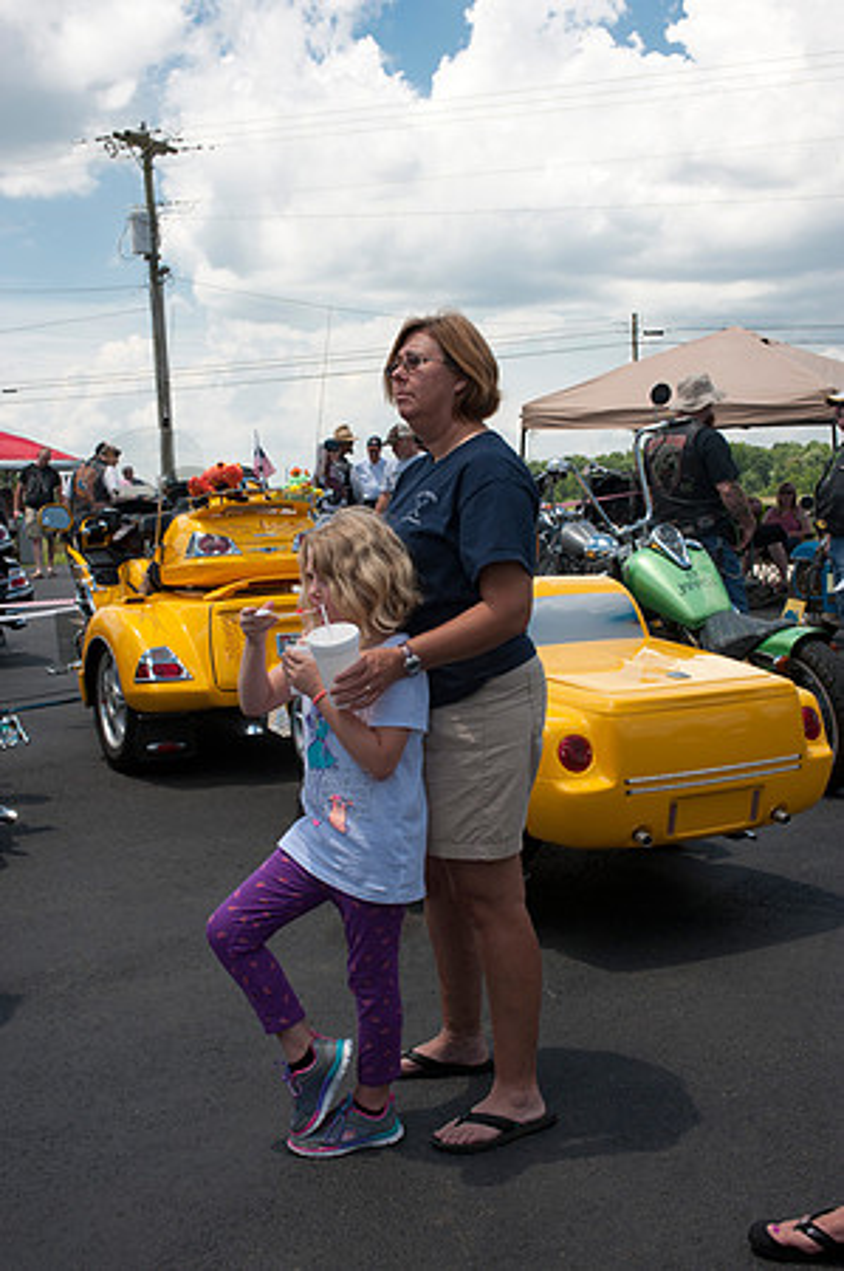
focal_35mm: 44
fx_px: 1551
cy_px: 636
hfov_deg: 30.4
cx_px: 422
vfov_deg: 44.5
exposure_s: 1/320
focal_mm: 44
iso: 200
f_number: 9
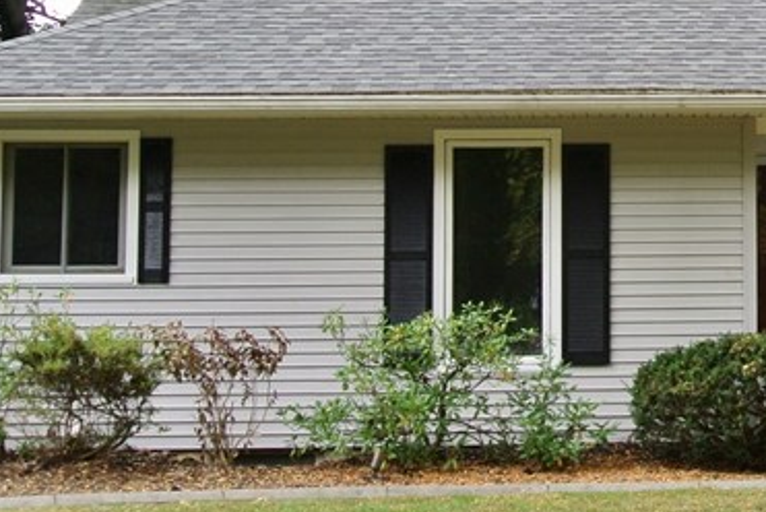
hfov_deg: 18.0
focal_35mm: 108
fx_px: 2300
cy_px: -17
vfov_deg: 12.5
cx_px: 912
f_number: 5.6
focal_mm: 14
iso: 100
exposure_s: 1/60
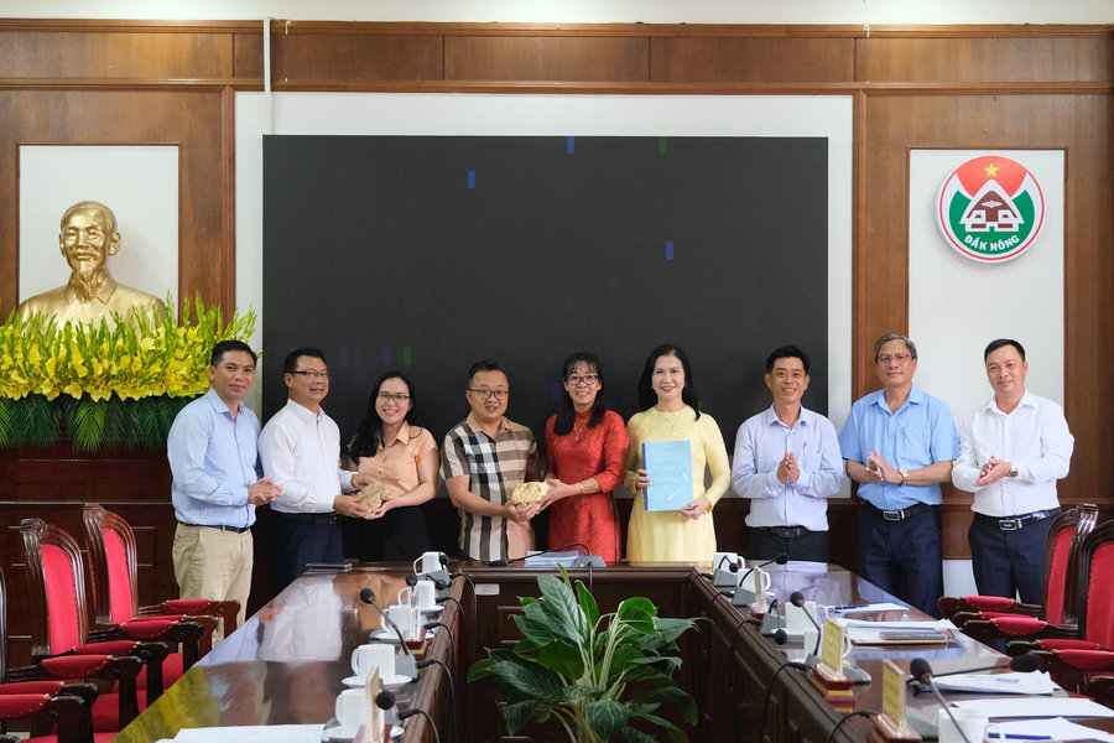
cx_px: 557
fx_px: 1671
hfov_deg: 36.9
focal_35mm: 54
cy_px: 372
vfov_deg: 25.1
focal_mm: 35.8
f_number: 4
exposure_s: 1/105
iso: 2000
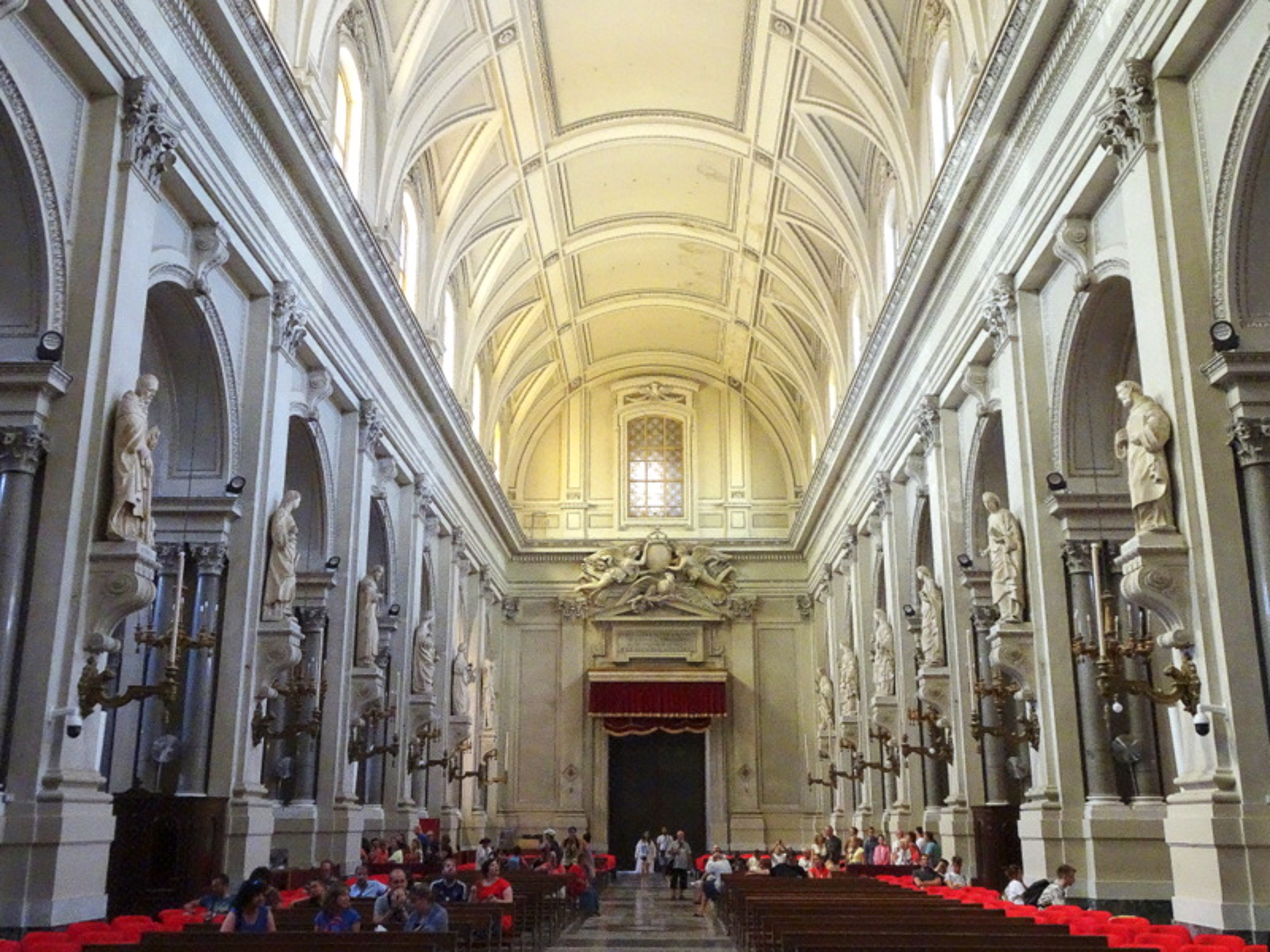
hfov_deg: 55.4
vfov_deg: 42.9
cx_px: 635
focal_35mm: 33
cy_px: 476
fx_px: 1211
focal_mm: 5.61
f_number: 4
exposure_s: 1/30
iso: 800
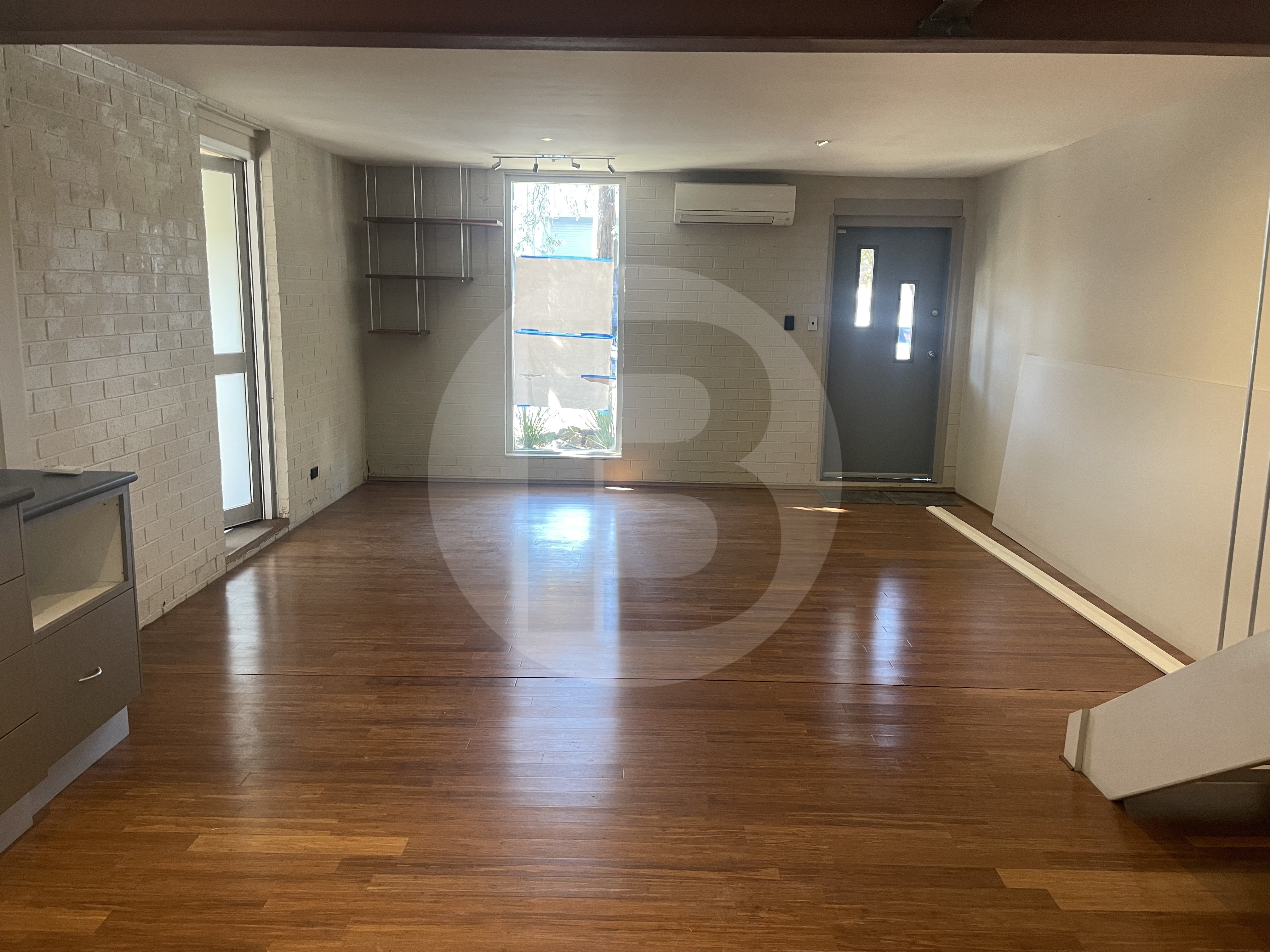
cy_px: 476
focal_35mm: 26
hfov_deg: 67.3
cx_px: 635
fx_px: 954
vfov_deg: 53.1
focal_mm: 4.2
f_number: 1.6
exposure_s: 1/50
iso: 125
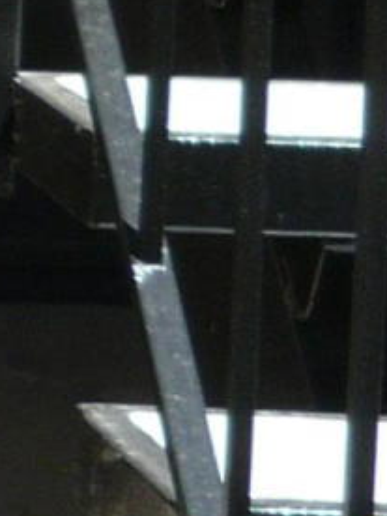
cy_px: -264
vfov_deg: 8.1
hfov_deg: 5.6
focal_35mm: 239
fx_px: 3563
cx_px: -983
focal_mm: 5.5
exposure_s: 1/800
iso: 100
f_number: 2.8
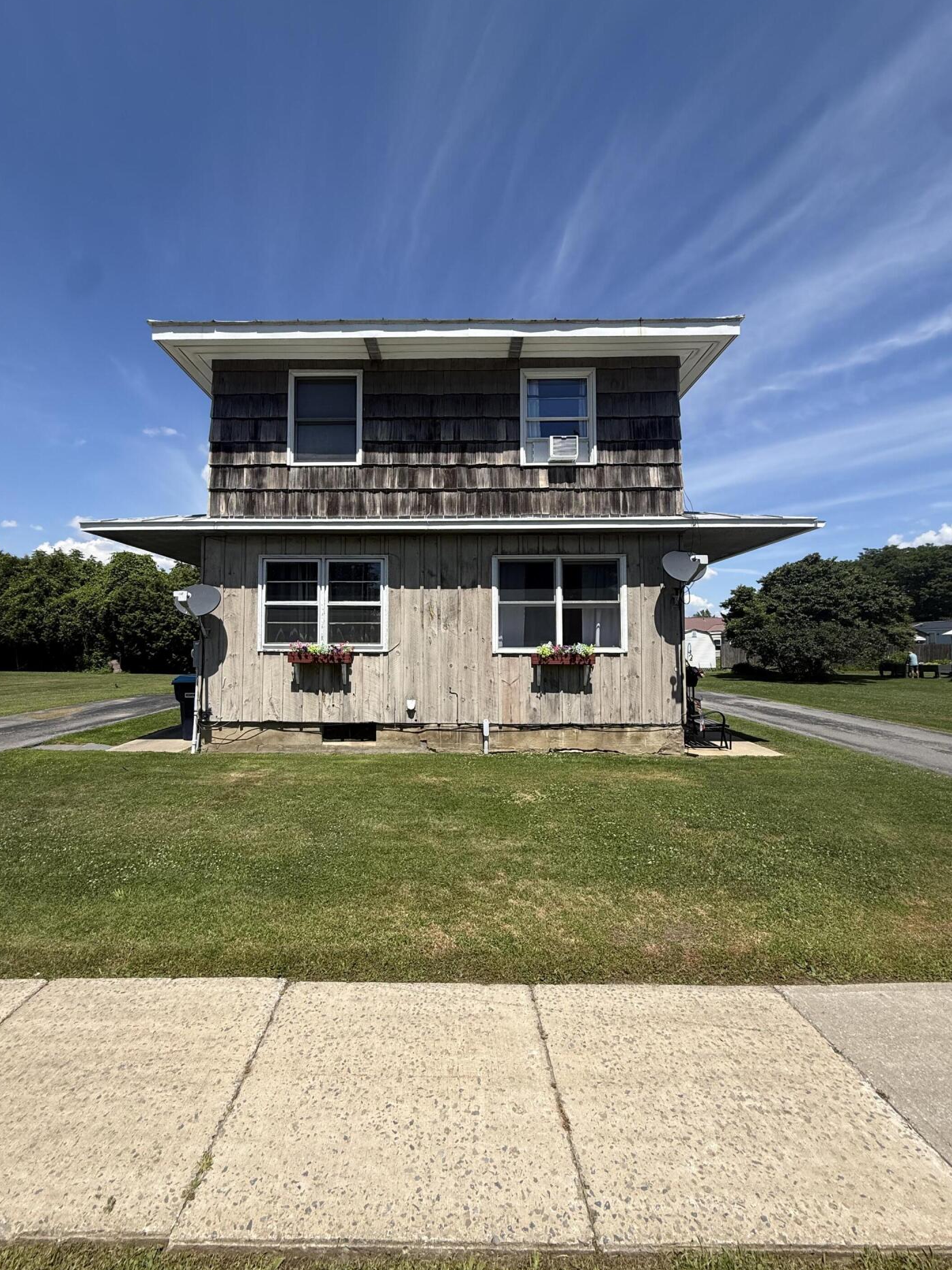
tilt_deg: +5.1
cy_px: 627
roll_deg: +0.8
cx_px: 451
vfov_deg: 98.2
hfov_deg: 81.7
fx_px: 550
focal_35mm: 15
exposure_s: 1/1961
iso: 50
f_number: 2.2
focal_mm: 2.22
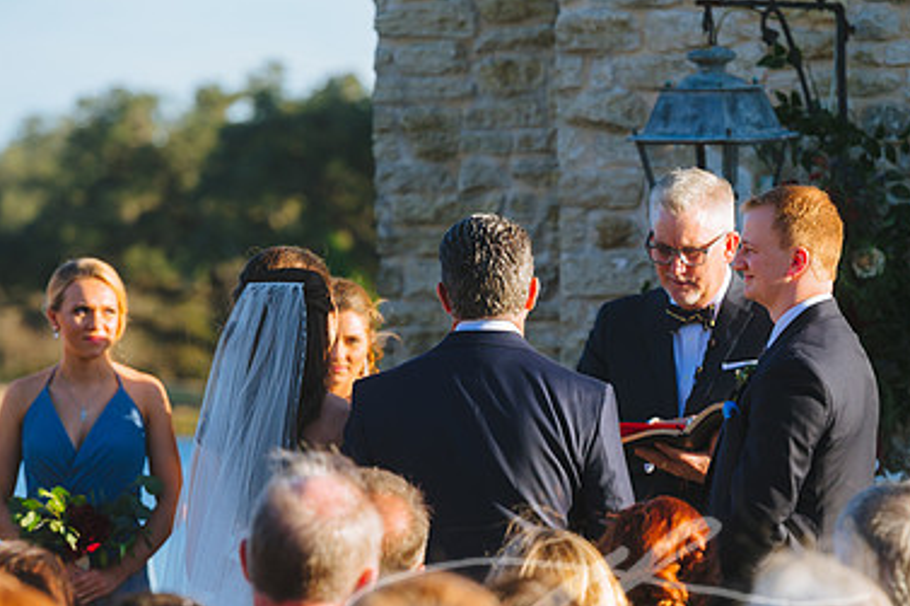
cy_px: 381
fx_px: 6796
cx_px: 582
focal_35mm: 269
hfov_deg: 7.7
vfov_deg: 5.1
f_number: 3.5
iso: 200
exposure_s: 1/500
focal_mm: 175
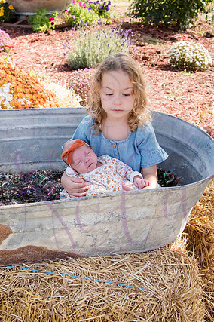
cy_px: 159
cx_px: 55
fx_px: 438
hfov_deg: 27.1
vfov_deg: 40.4
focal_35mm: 49
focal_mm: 31
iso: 400
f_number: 5.6
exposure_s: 1/500
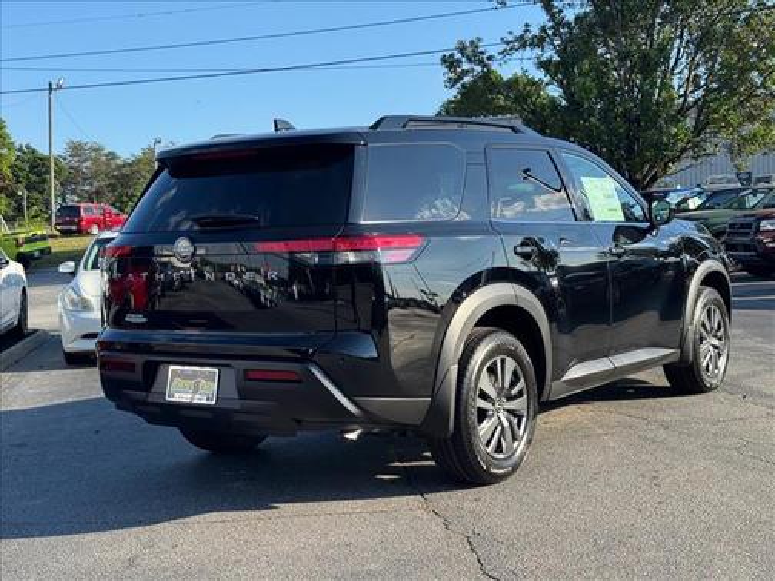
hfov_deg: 39.7
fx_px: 1075
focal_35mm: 48
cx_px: 388
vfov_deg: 30.3
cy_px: 290
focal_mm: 6.76
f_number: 1.78
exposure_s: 1/1560
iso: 64
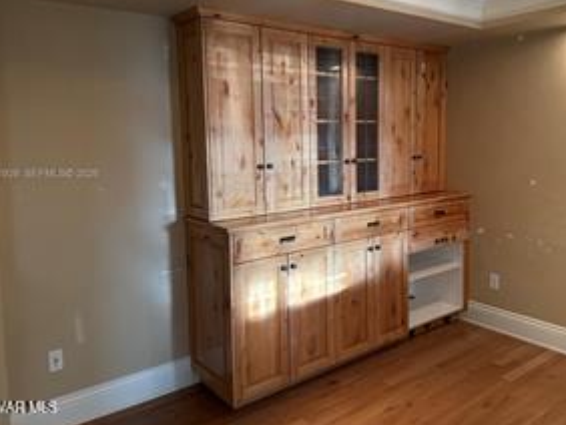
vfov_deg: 48.1
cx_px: 308
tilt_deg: -4.9
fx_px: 475
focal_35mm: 29
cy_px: 174
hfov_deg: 61.5
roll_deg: +0.2
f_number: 1.78
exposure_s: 1/120
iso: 320
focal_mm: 6.76
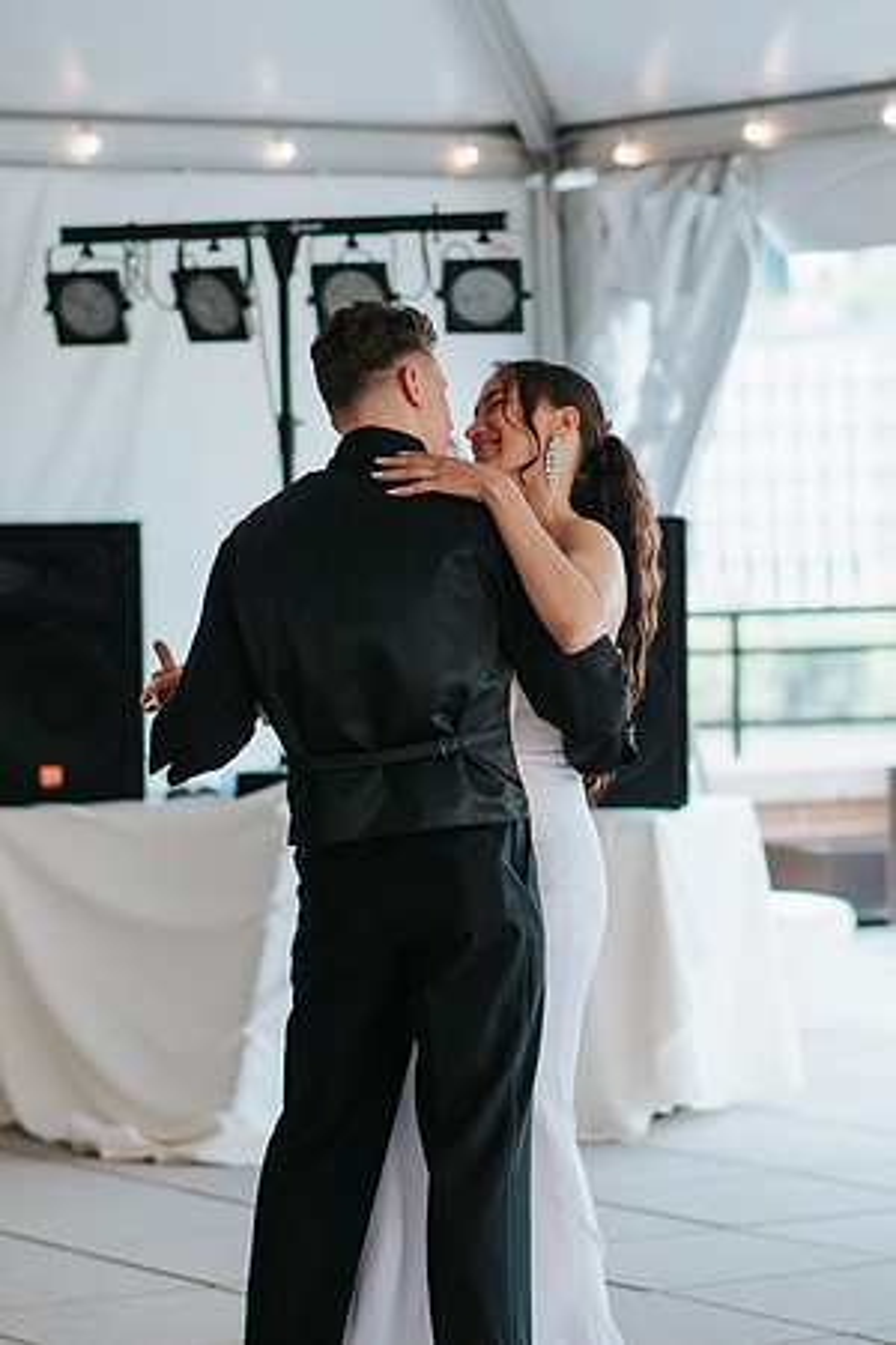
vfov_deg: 16.1
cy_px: 672
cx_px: 448
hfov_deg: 10.8
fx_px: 4760
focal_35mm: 128
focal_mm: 85
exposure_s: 1/250
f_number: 2.5
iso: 100
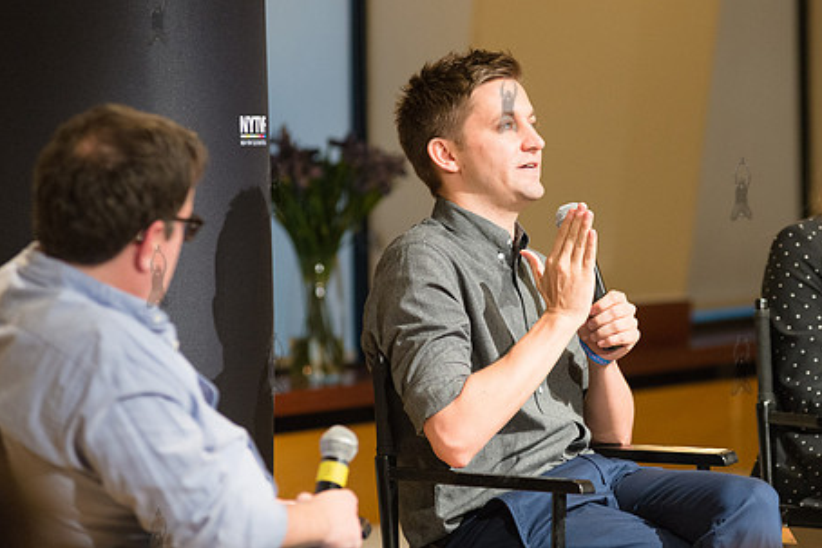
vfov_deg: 6.9
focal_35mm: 198
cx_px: 507
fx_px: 4522
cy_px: 276
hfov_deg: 10.4
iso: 2500
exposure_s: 1/160
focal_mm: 155
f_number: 4
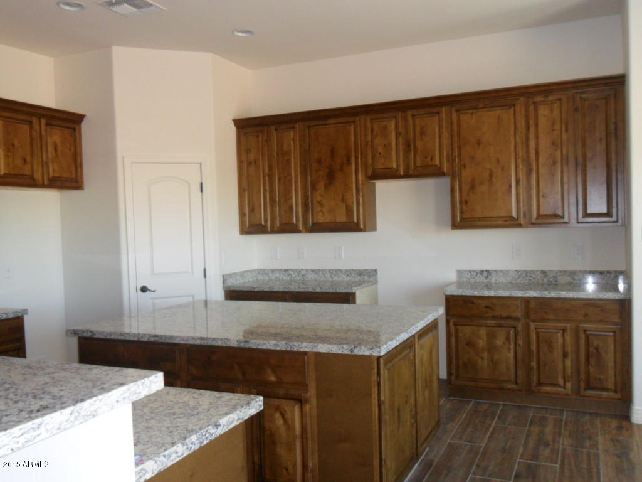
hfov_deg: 56.8
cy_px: 241
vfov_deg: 44.2
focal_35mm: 32
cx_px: 321
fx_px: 593
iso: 200
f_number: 3.7
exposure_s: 1/45
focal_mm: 5.7
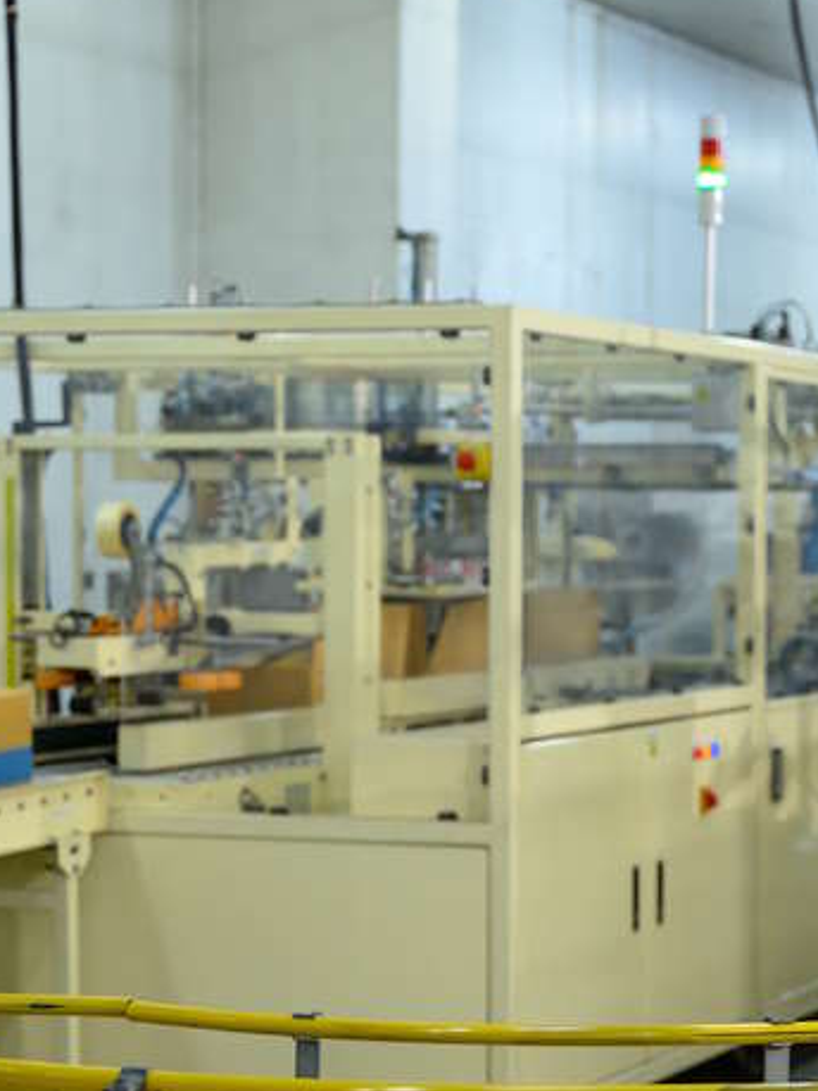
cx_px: 701
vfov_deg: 18.0
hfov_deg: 13.5
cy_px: 645
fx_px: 3436
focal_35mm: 109
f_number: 2.8
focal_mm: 52
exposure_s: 1/200
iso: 1250
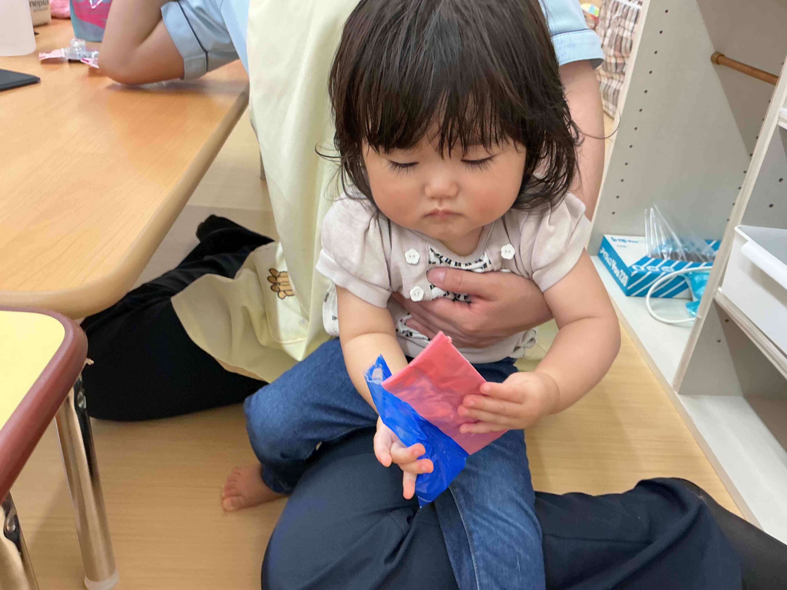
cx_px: 394
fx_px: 659
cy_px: 295
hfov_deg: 61.7
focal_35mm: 29
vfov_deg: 48.2
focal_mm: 3
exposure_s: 1/60
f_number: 1.8
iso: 80
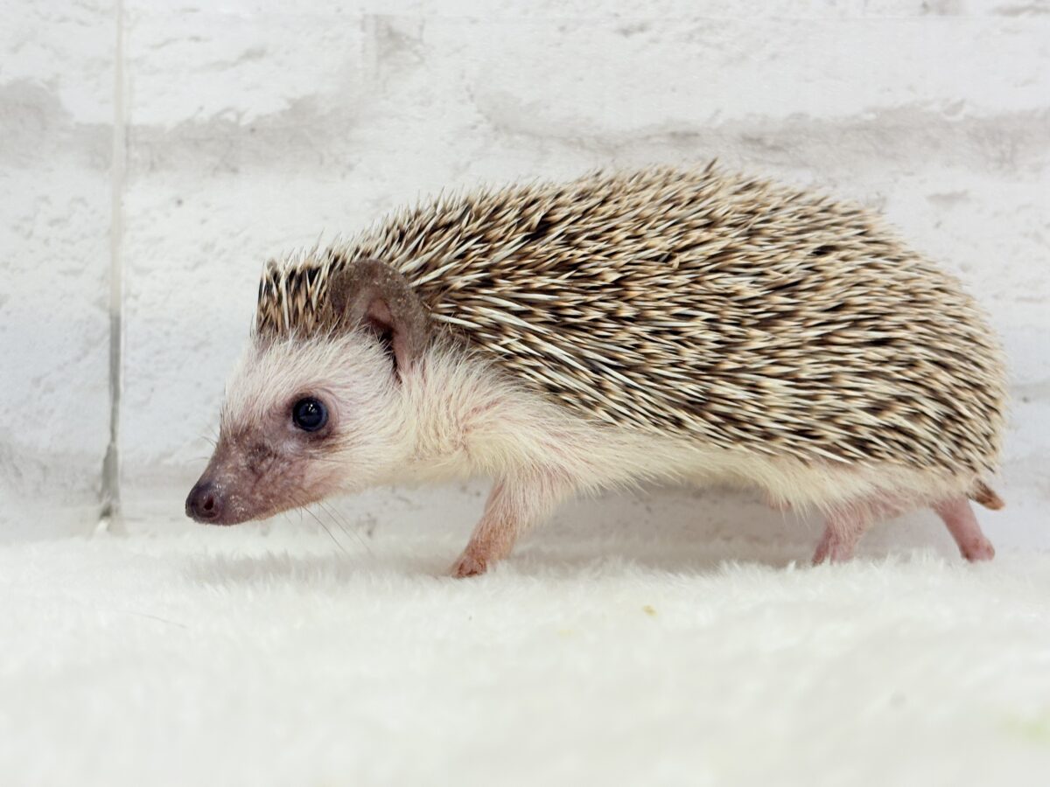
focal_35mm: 52
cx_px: 525
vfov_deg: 28.0
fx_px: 1577
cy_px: 394
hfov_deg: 36.8
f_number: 1.6
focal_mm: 5.96
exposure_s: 1/100
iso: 64
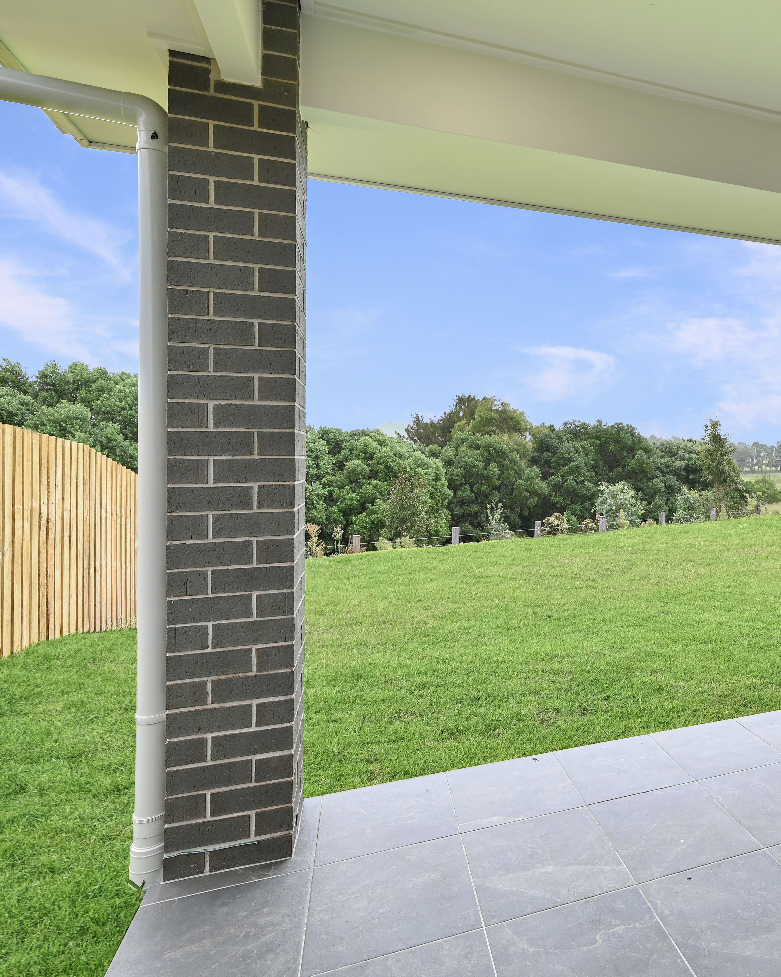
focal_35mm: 20
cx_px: 624
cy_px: 492
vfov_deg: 80.4
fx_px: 578
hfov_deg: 62.4
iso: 100
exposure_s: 1/40
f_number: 7.1
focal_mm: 14
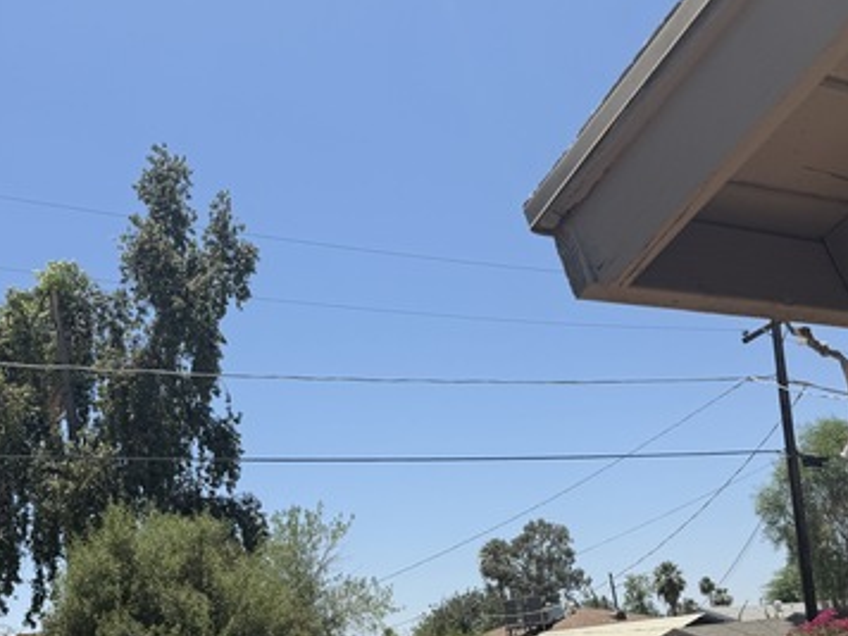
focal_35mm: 45
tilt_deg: +12.6
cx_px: 387
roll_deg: +4.8
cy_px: 510
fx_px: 1102
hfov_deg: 42.0
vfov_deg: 31.3
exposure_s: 1/5714
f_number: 1.78
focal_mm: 6.76
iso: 80
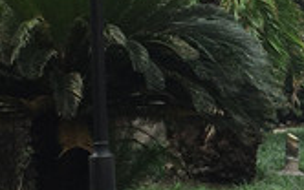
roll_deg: -0.5
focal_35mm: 148
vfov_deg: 8.9
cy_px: 84
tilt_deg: -1.8
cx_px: 483
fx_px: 1227
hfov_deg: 13.2
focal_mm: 4.15
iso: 32
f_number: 2.2
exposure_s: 1/682
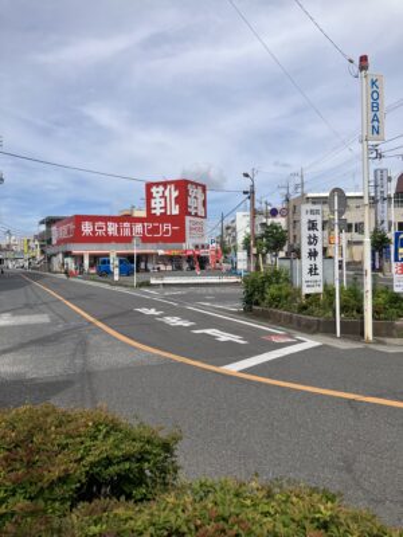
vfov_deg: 63.4
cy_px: 268
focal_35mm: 28
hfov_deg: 49.7
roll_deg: +1.1
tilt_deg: -0.8
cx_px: 202
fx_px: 435
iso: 32
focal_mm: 3.99
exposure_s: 1/1946
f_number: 1.8
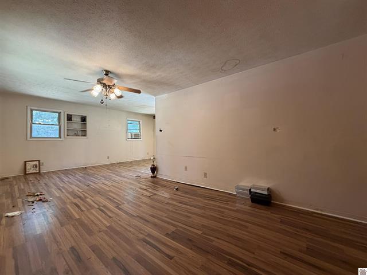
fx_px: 148
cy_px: 138
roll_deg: +1.2
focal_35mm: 14
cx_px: 184
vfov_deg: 85.7
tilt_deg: +0.4
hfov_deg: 102.1
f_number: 2.2
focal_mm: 2.22
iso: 320
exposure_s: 1/60
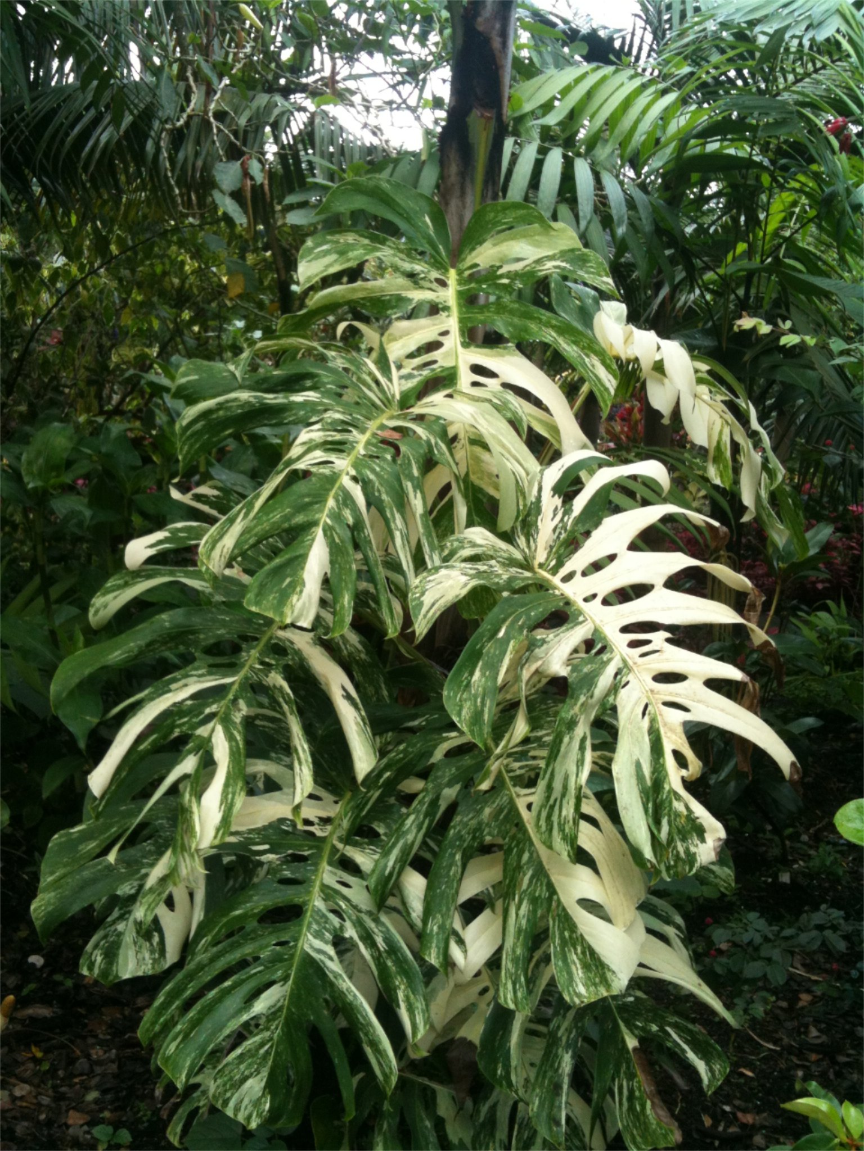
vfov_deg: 52.6
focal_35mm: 35
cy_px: 576
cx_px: 432
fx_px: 1165
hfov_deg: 40.7
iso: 64
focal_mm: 3.85
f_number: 2.8
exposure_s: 1/196
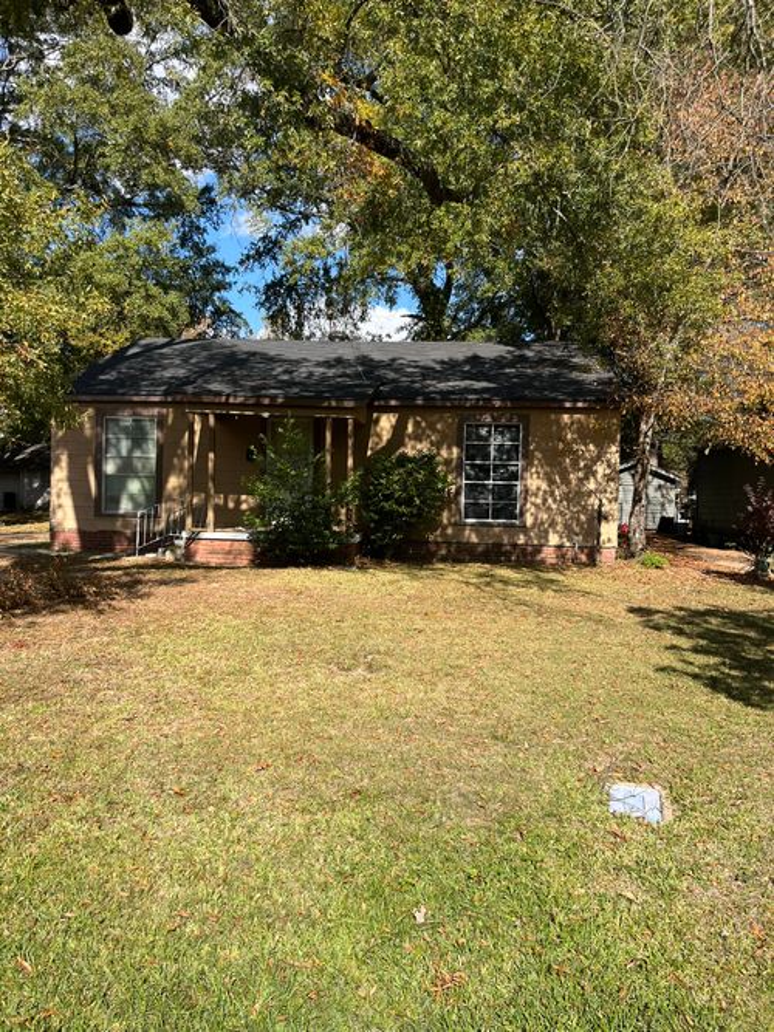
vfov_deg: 67.3
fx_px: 775
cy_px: 516
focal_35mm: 26
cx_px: 387
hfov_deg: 53.0
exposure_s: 1/2268
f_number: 1.6
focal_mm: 5.1
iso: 50
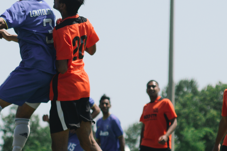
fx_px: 3286
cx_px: 23
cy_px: 73
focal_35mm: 521
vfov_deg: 2.6
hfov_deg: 4.0
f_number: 5.6
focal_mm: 145
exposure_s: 1/1250
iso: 200
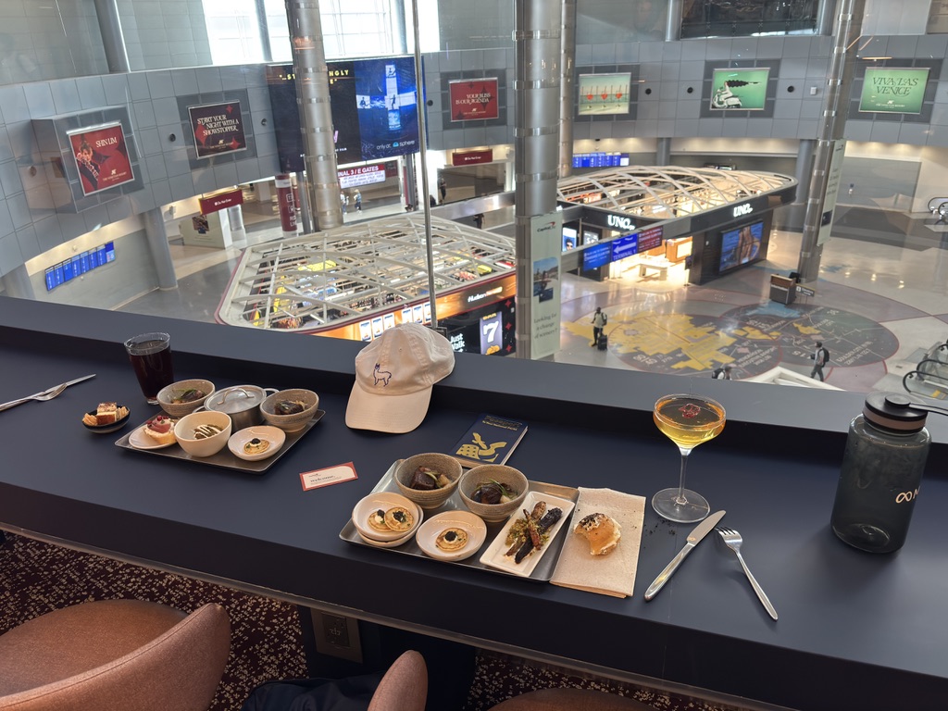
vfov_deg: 53.1
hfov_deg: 67.3
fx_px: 712
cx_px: 474
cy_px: 356
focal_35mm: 26
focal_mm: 5.96
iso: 125
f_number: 1.6
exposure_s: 1/60
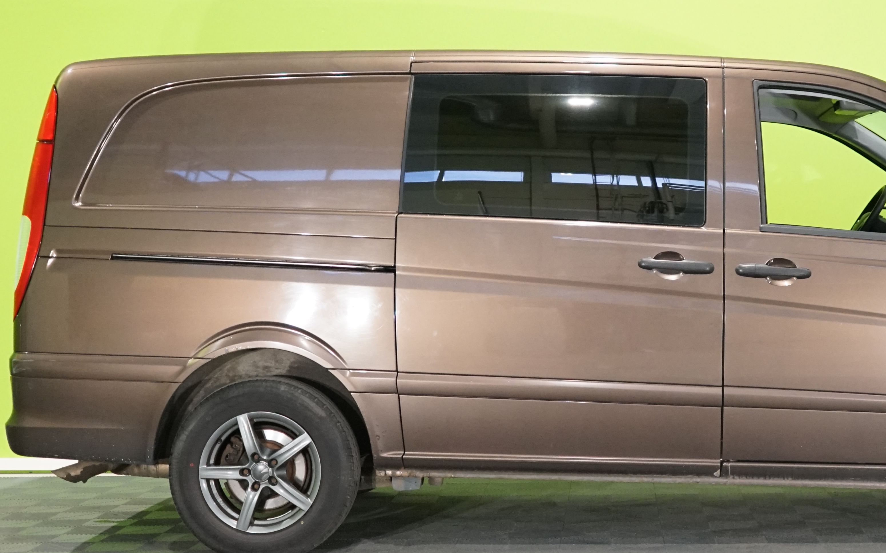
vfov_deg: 19.4
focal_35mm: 67
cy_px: 232
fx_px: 1618
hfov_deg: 30.2
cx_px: 651
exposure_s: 1/125
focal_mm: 34
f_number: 4
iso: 3200
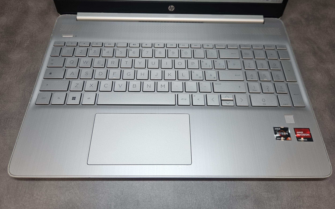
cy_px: 81
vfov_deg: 48.9
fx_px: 228
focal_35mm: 25
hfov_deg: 72.6
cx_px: 169
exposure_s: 1/359
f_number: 1.8
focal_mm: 5.4
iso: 100
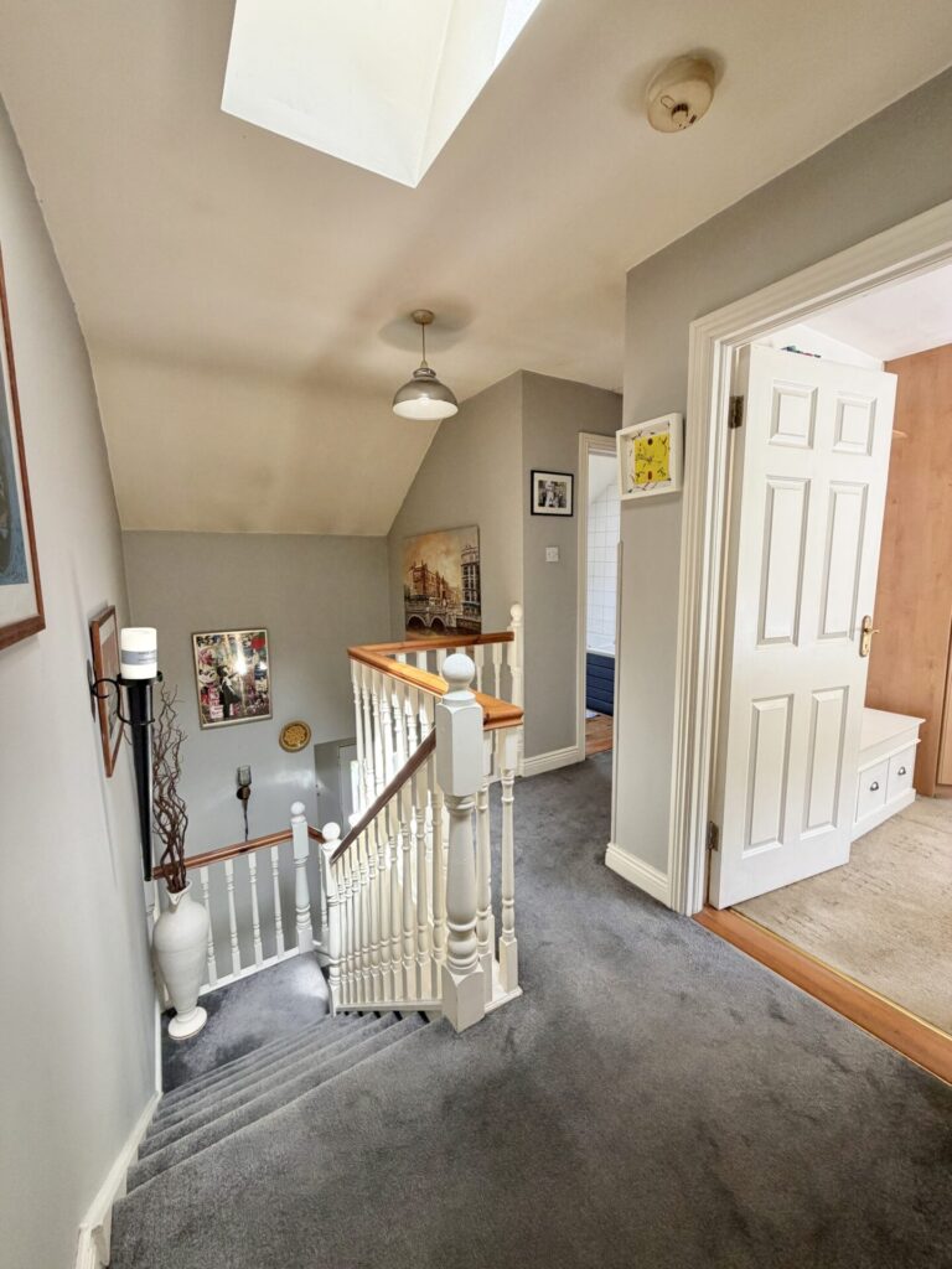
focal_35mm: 14
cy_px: 634
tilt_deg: -7.5
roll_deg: +0.6
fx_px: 513
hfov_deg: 85.7
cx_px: 476
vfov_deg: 102.1
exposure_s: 1/121
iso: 160
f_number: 2.2
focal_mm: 2.22
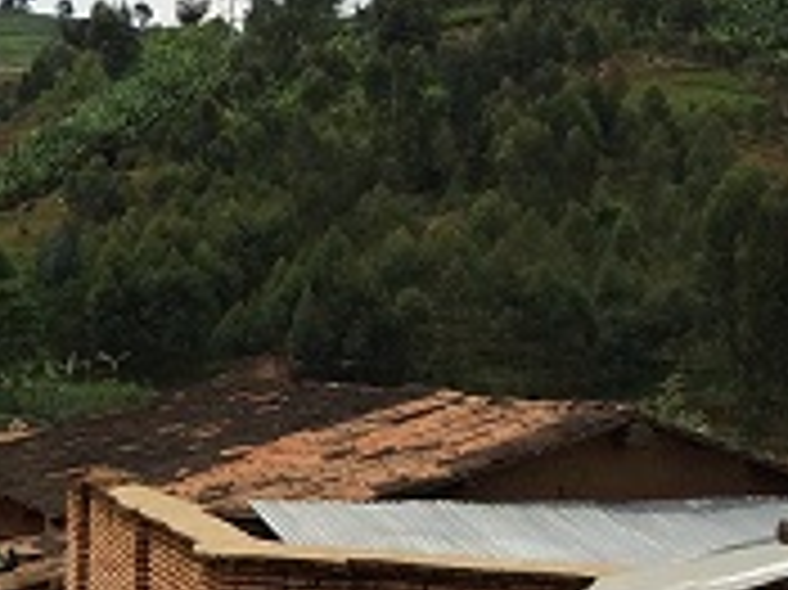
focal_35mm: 130
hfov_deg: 13.5
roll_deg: +0.7
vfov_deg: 11.3
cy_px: 554
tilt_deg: -2.1
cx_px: -648
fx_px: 2957
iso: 32
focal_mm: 4.15
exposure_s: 1/3165
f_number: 2.2
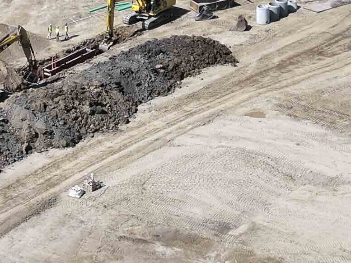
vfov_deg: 9.1
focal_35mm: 163
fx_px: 1652
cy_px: 115
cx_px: 142
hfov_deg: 12.1
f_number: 2.8
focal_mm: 12.29
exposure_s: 1/2000
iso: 100
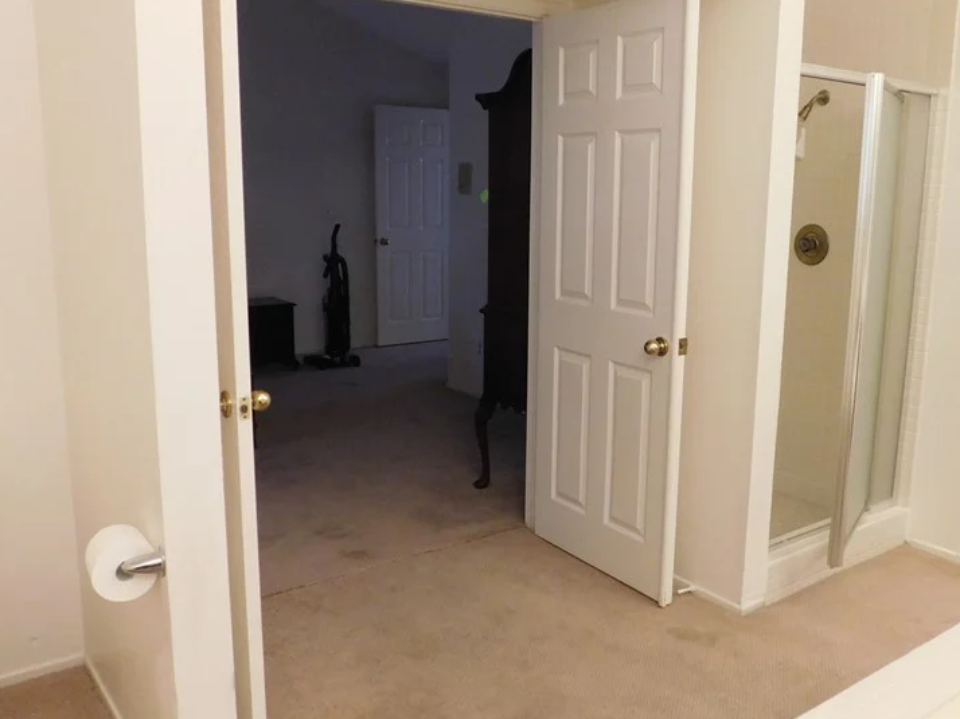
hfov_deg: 55.3
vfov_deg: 42.9
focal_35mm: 33
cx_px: 531
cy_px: 360
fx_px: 915
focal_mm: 4
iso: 320
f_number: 3
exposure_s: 1/30
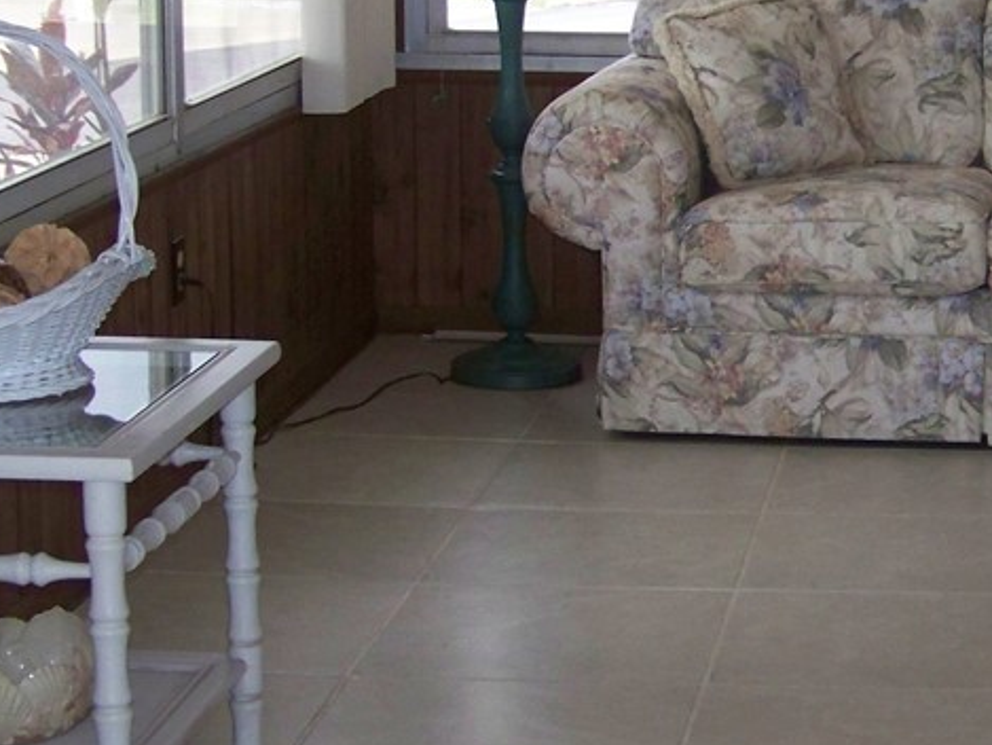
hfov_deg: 18.2
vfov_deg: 13.8
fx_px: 3067
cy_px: 330
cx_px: 778
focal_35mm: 107
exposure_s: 1/30
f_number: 2.8
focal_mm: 7.6
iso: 200
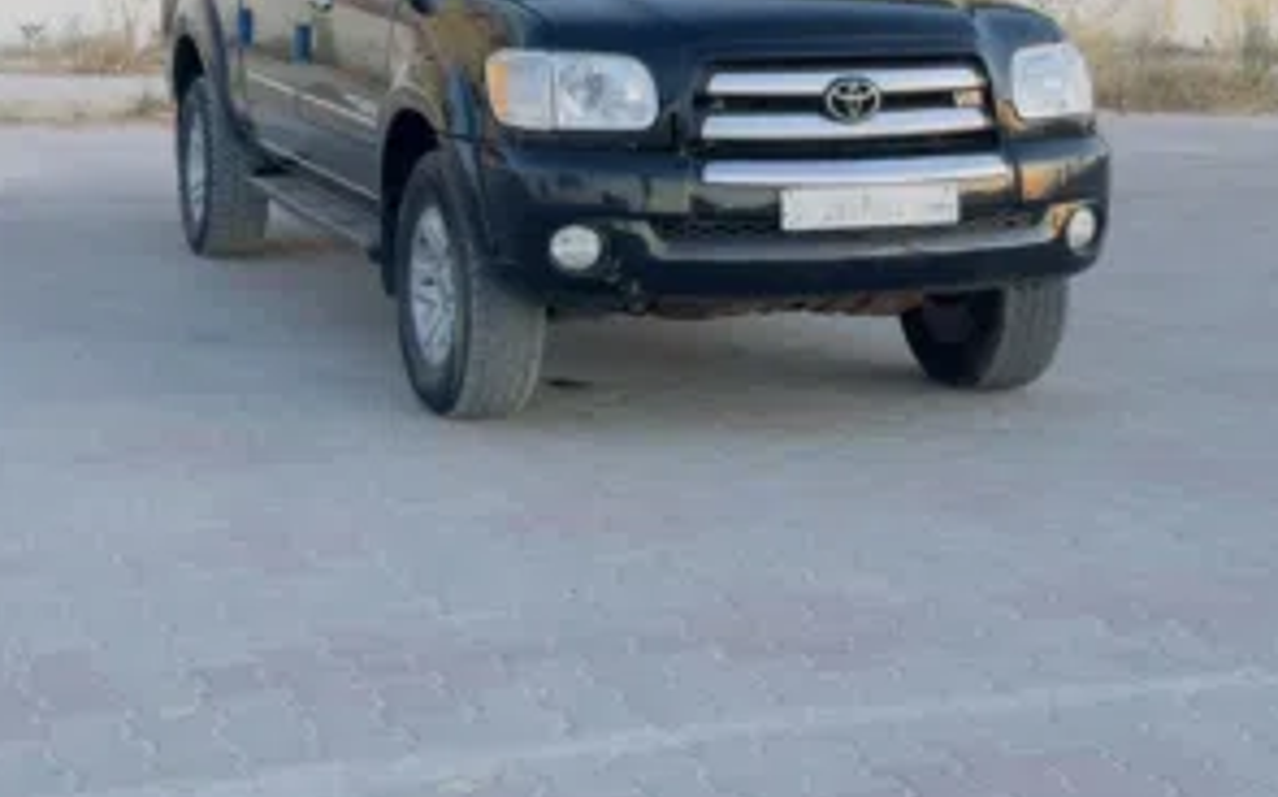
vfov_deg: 18.6
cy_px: 134
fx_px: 2402
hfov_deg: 29.8
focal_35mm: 69
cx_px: 637
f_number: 1.78
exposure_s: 1/125
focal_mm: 6.86
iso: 64
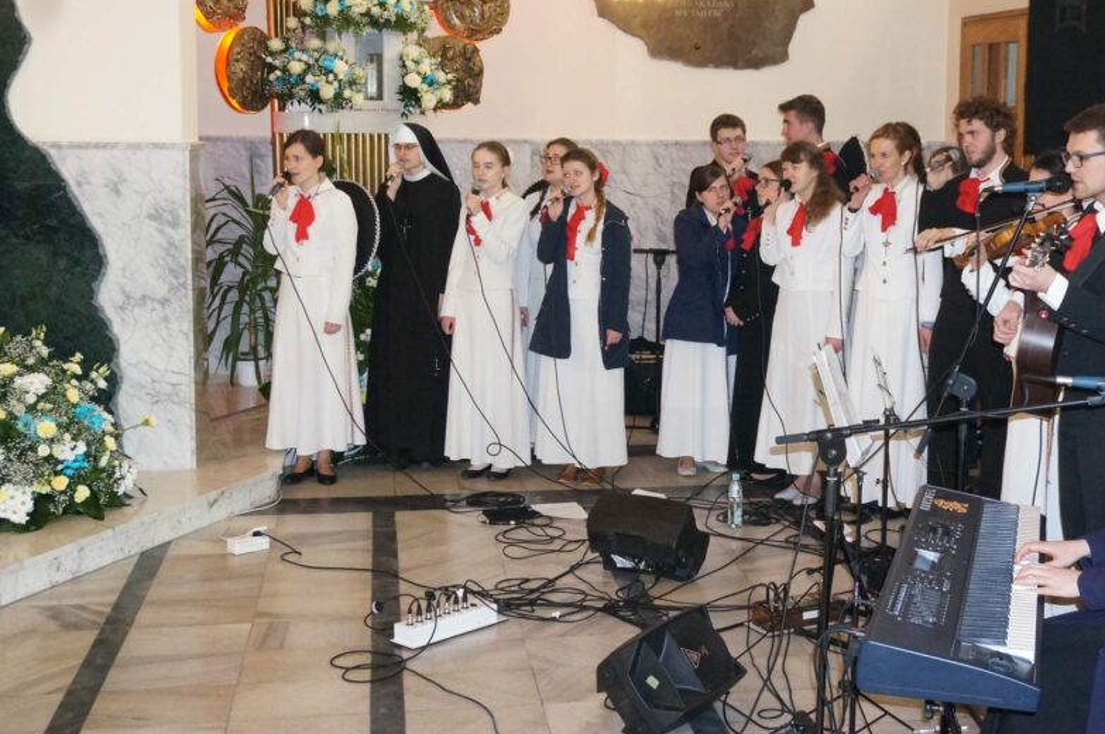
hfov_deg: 38.8
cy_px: 302
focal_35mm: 51
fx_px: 1563
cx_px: 666
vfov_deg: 26.4
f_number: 4.5
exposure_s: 1/100
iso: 2500
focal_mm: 26
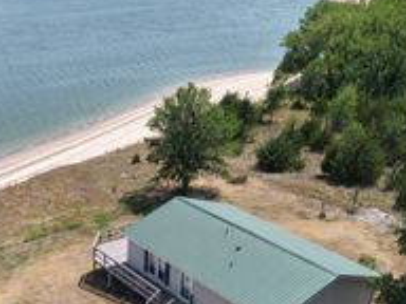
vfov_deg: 25.9
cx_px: 103
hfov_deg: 34.8
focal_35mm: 54
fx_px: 633
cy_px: 292
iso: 100
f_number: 1.8
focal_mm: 8.67
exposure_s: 1/2500
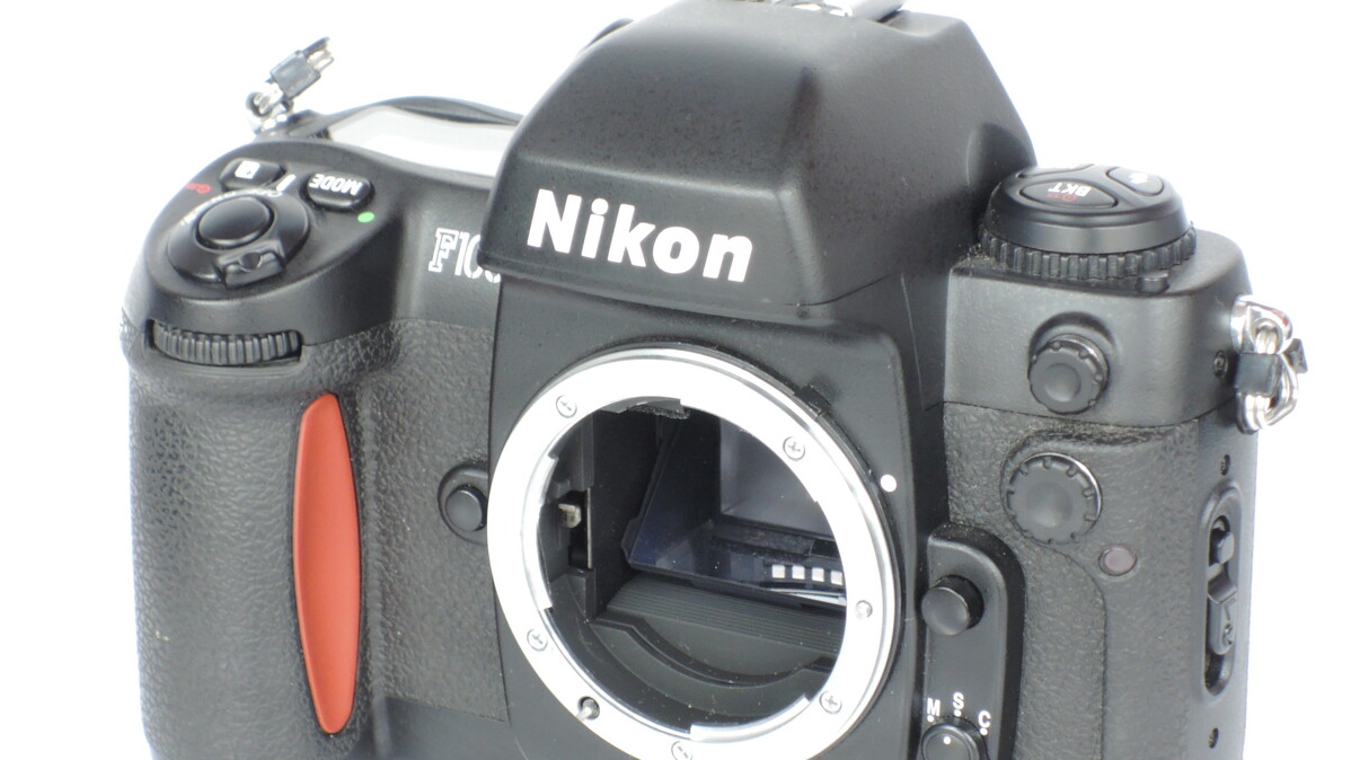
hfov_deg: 16.4
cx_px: 676
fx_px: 4693
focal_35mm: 131
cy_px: 410
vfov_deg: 9.3
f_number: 6.3
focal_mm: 25.5
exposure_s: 1/5
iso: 400
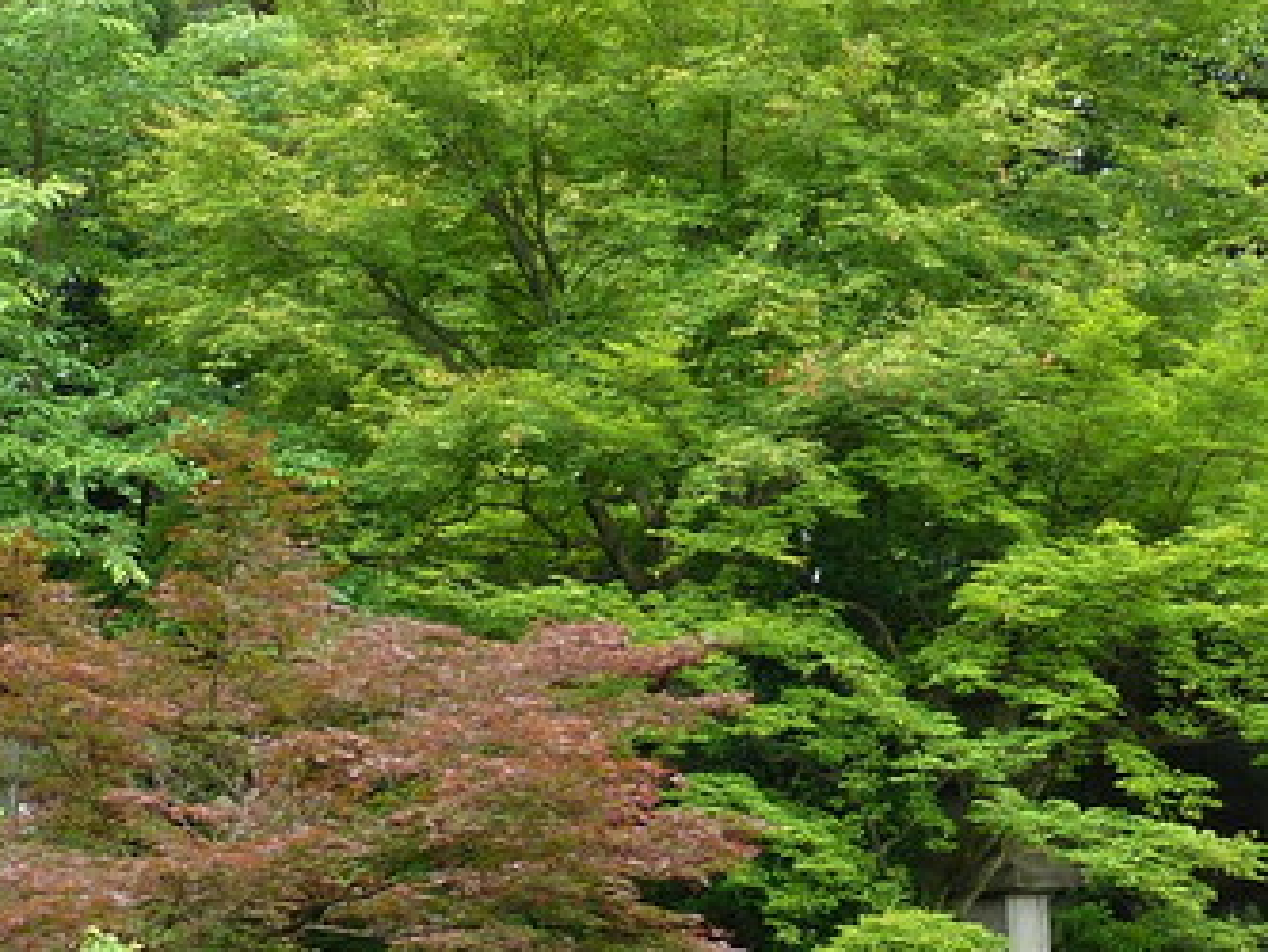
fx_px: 3298
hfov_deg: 21.8
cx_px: 674
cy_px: 1142
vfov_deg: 15.8
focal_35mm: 90
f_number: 3.3
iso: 80
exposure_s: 1/50
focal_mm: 4.1
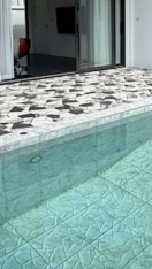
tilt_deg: -6.2
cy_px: 56
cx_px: 123
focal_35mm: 38
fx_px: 272
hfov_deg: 30.4
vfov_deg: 49.8
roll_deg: -0.5
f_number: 2.2
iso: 50
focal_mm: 2.22
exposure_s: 1/1901
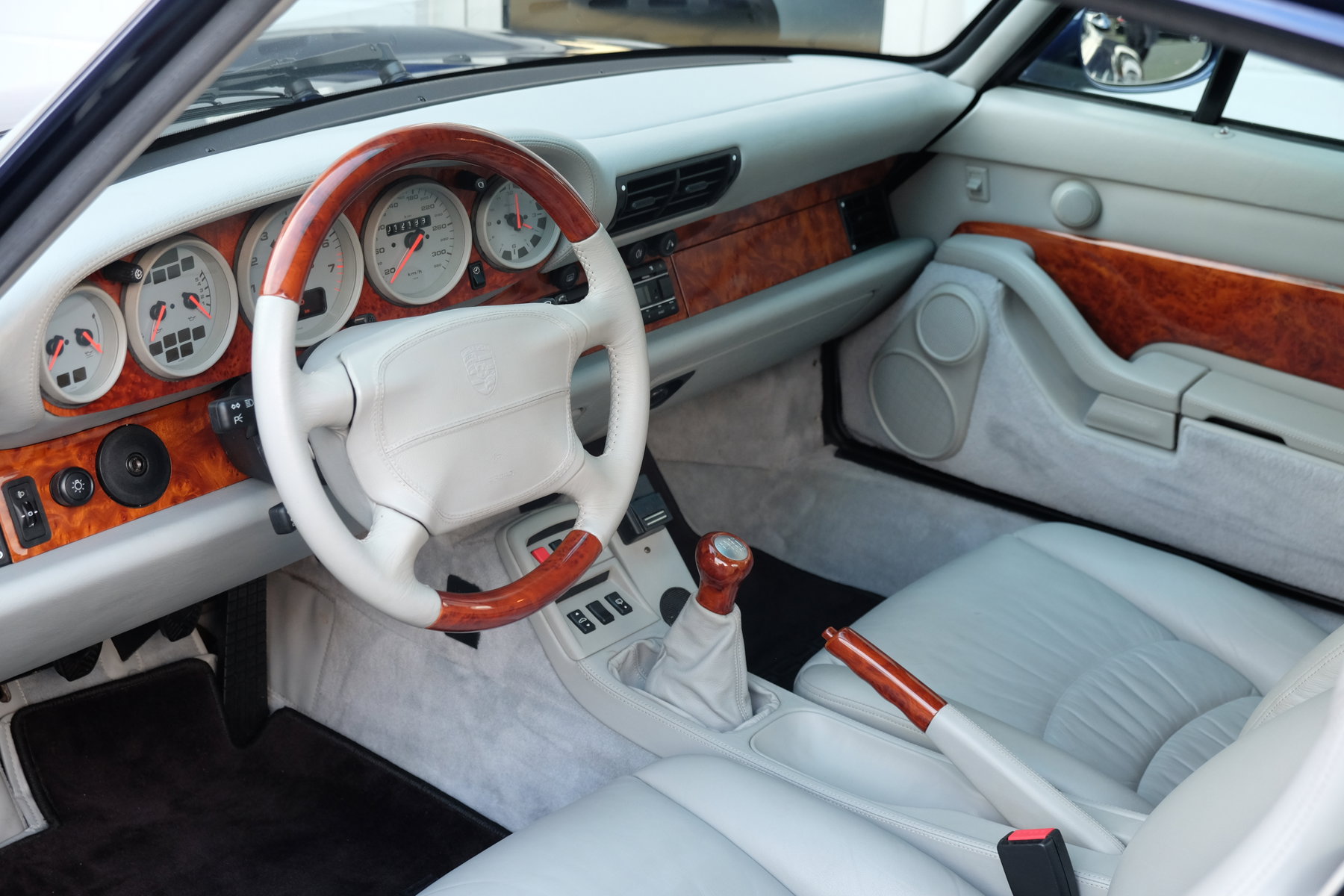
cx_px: 672
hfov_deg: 41.9
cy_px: 448
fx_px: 1755
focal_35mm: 47
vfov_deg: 28.6
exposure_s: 1/60
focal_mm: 31.5
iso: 640
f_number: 4.5
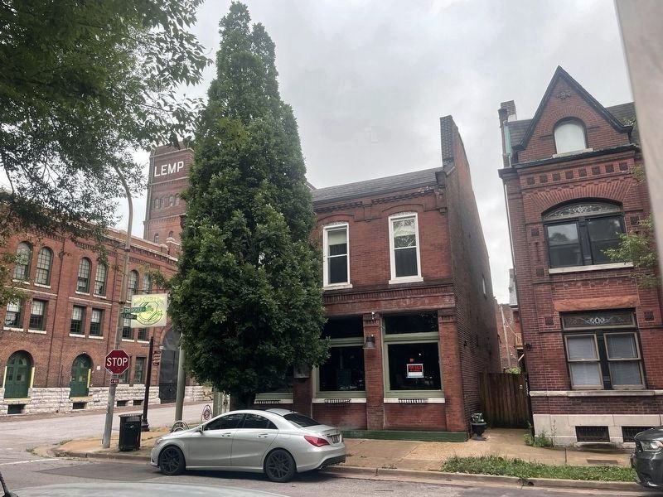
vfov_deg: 53.1
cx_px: 332
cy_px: 248
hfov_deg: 67.3
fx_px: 498
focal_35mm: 26
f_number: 1.6
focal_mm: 4.2
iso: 32
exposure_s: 1/209
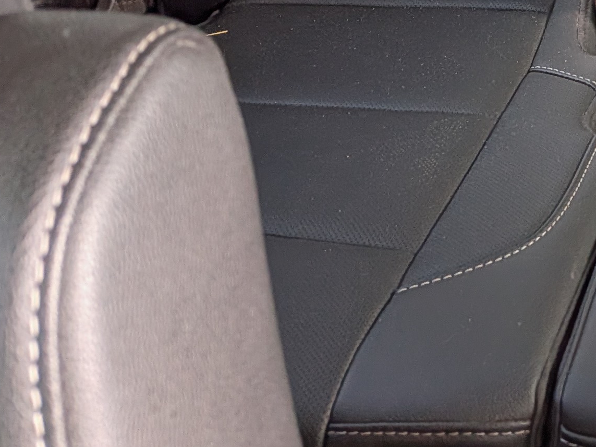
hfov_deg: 20.0
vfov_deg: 15.7
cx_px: 902
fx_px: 1446
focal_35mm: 84
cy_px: -283
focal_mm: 4.53
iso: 28
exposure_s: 1/263
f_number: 1.7
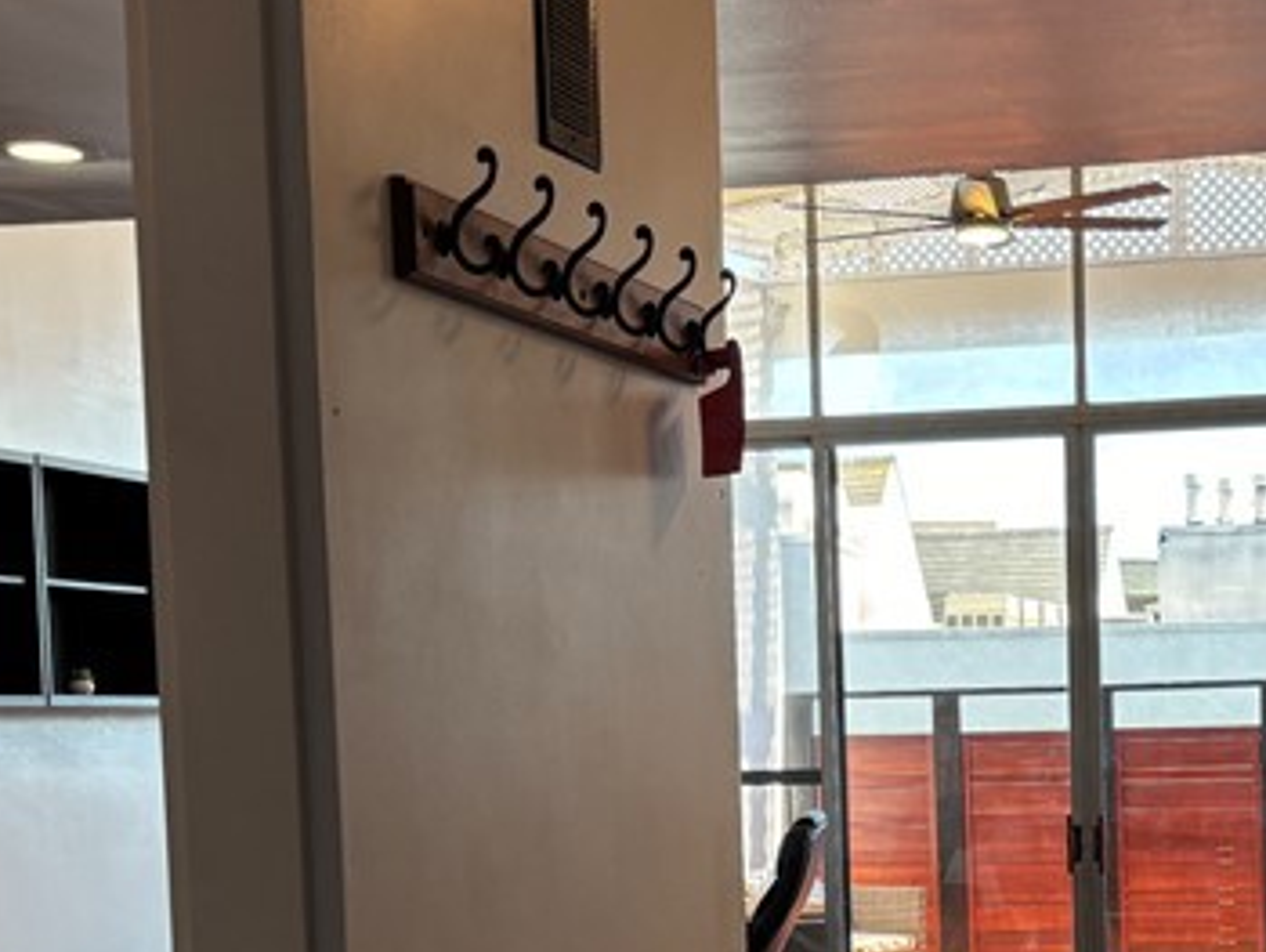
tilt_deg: -4.0
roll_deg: +1.5
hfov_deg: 25.3
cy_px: 880
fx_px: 2781
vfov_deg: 19.0
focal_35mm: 76
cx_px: 984
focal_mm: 5.96
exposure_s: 1/111
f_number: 1.6
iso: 32
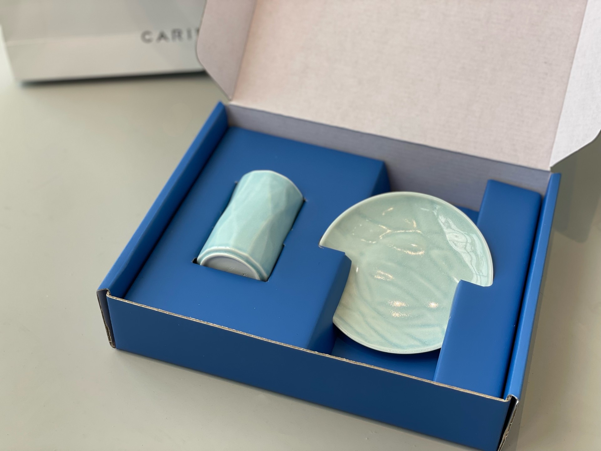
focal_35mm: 52
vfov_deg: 28.0
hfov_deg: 36.8
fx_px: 903
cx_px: 300
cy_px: 226
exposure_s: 1/120
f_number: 2
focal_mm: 6
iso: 25
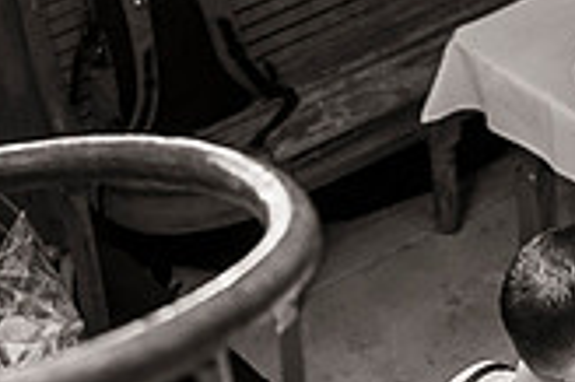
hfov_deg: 11.5
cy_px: 396
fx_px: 2824
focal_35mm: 177
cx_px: 628
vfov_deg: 7.7
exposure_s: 1/100
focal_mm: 50
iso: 1000
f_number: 2.8
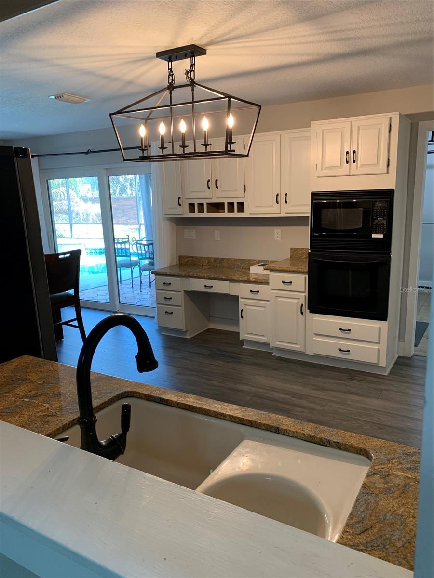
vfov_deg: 67.3
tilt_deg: -13.2
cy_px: 289
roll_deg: +1.6
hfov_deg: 53.1
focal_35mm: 26
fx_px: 435
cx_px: 217
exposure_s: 1/60
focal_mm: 4.25
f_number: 1.8
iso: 100
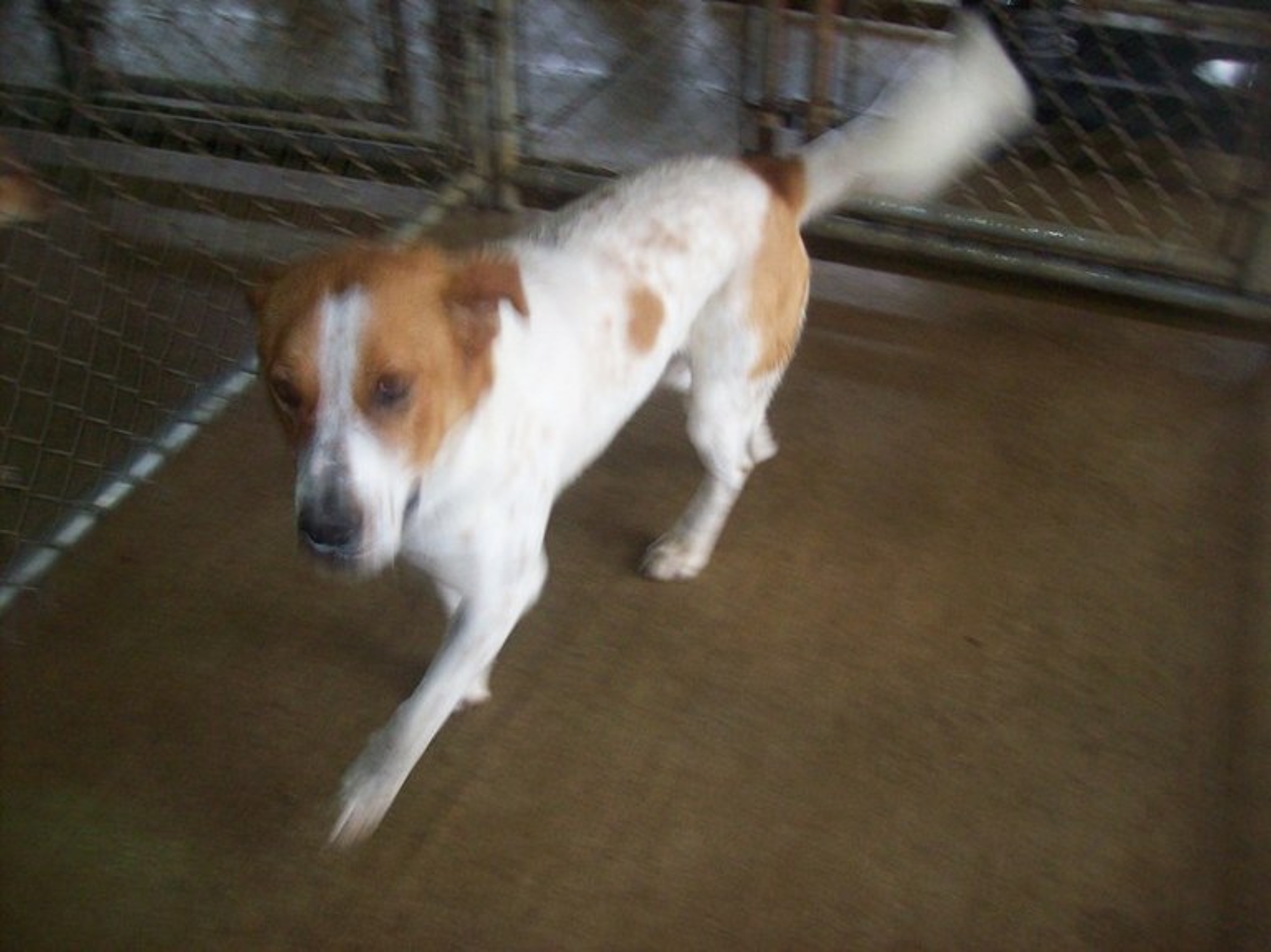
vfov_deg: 39.6
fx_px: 1321
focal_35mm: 36
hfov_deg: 51.4
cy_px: 476
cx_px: 636
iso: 200
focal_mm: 6
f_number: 2.7
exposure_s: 1/64
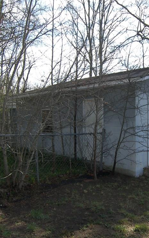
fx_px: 227
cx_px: 97
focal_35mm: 35
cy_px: 121
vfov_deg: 55.3
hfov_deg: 36.0
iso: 50
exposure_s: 1/500
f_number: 2.8
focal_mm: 5
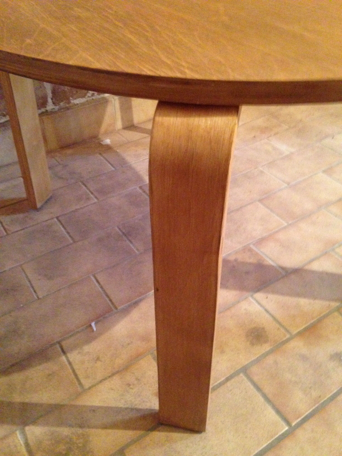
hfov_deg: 42.9
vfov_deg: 55.4
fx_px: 435
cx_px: 171
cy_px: 228
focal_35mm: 33
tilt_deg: -41.7
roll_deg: +1.8
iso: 800
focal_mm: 4.12
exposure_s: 1/15
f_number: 2.4
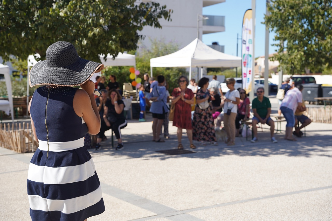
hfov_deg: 37.5
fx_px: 489
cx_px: 166
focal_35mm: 53
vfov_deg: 25.5
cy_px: 110
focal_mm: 53
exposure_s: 1/500
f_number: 4.5
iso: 100
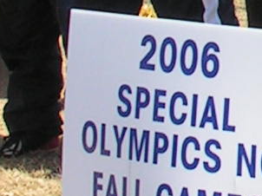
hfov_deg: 5.5
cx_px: 569
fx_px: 2677
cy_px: -121
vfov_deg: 4.2
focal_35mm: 354
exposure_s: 1/160
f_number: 5.6
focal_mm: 7.8
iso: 50
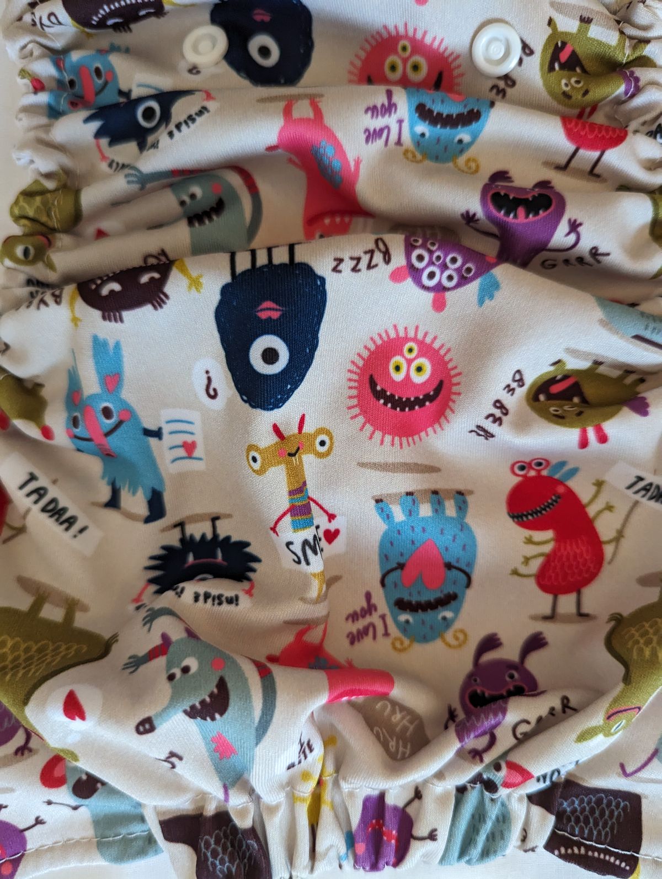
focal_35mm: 24
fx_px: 610
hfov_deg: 57.0
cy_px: 440
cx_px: 331
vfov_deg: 71.5
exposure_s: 1/244
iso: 950
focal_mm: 6.81
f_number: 1.85
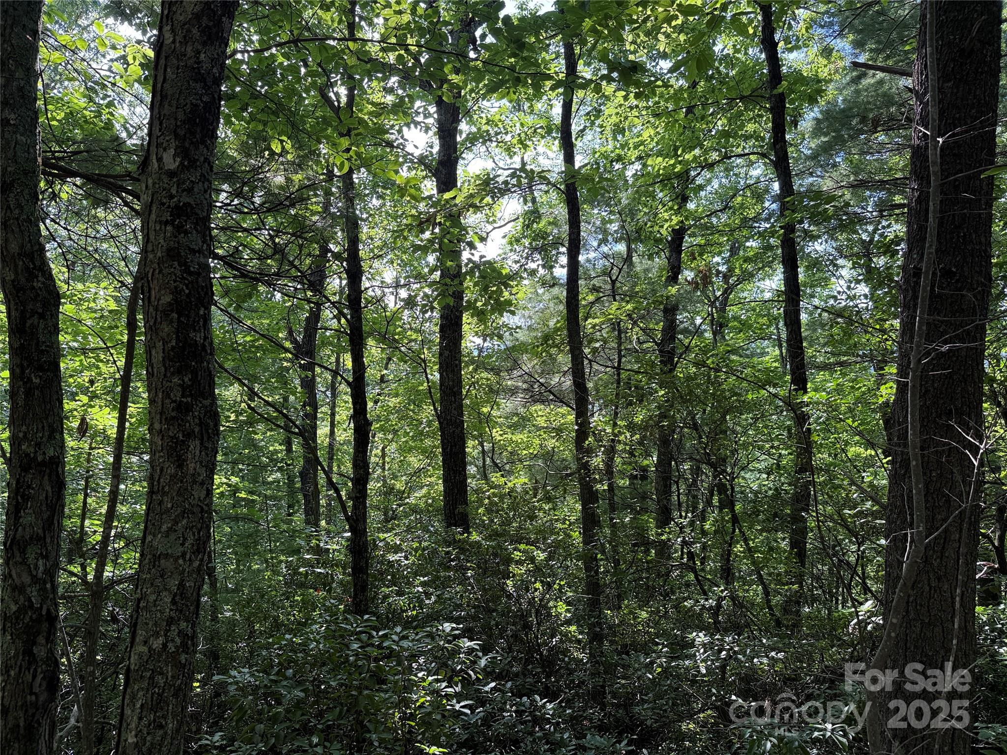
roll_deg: -0.6
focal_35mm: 24
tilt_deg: -1.0
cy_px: 378
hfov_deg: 71.6
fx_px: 698
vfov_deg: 56.8
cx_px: 504
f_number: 1.78
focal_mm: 6.76
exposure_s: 1/309
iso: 80
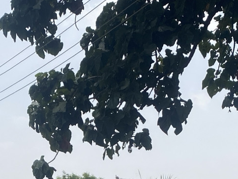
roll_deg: +2.0
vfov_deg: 12.8
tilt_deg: +1.9
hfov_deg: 17.5
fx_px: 763
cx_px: 31
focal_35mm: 111
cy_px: 251
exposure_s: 1/3497
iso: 32
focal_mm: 4.25
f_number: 1.8
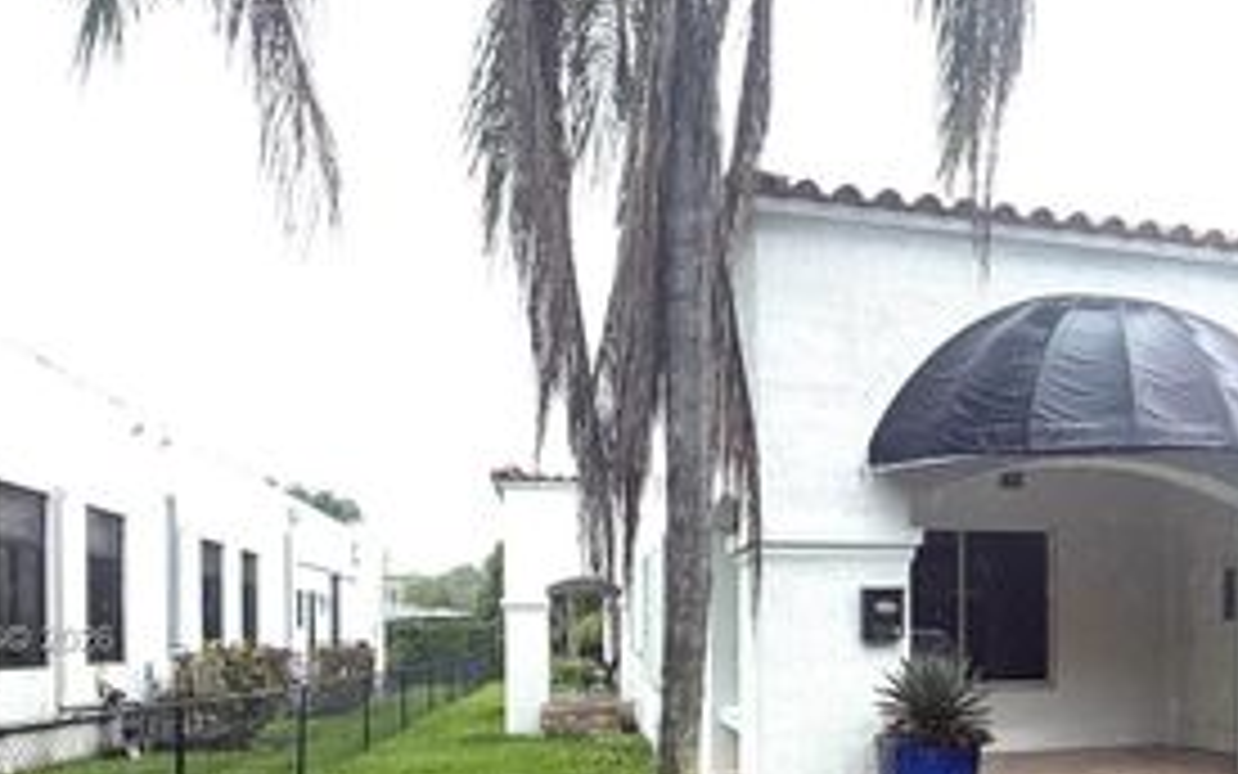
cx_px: 801
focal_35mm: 27
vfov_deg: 43.4
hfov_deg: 66.9
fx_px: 911
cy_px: 641
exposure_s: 1/559
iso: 40
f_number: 2.2
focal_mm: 2.22
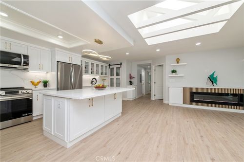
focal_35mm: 14
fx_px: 95
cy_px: 81
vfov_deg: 81.2
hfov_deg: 104.3
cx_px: 122
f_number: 5.6
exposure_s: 1/125
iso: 200
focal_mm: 14
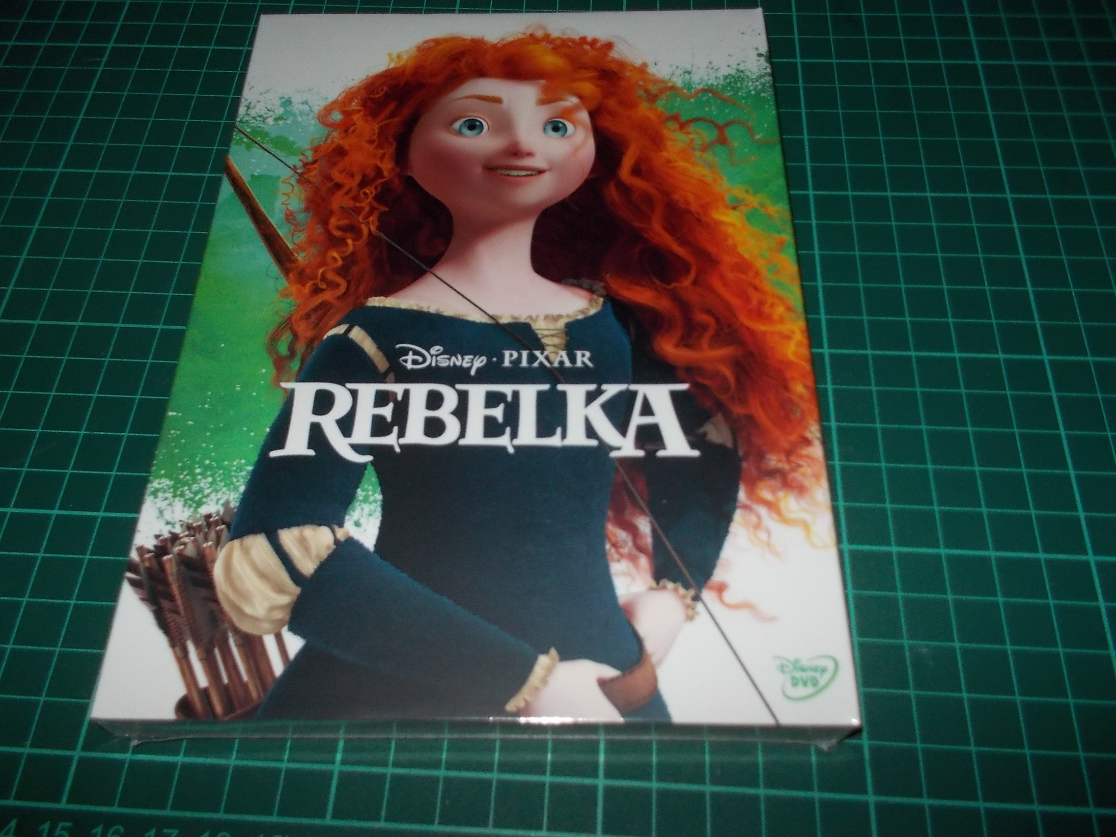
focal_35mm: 29
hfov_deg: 61.7
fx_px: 935
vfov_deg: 48.2
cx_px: 558
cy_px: 418
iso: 200
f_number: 3.3
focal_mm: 4.1
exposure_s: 1/30
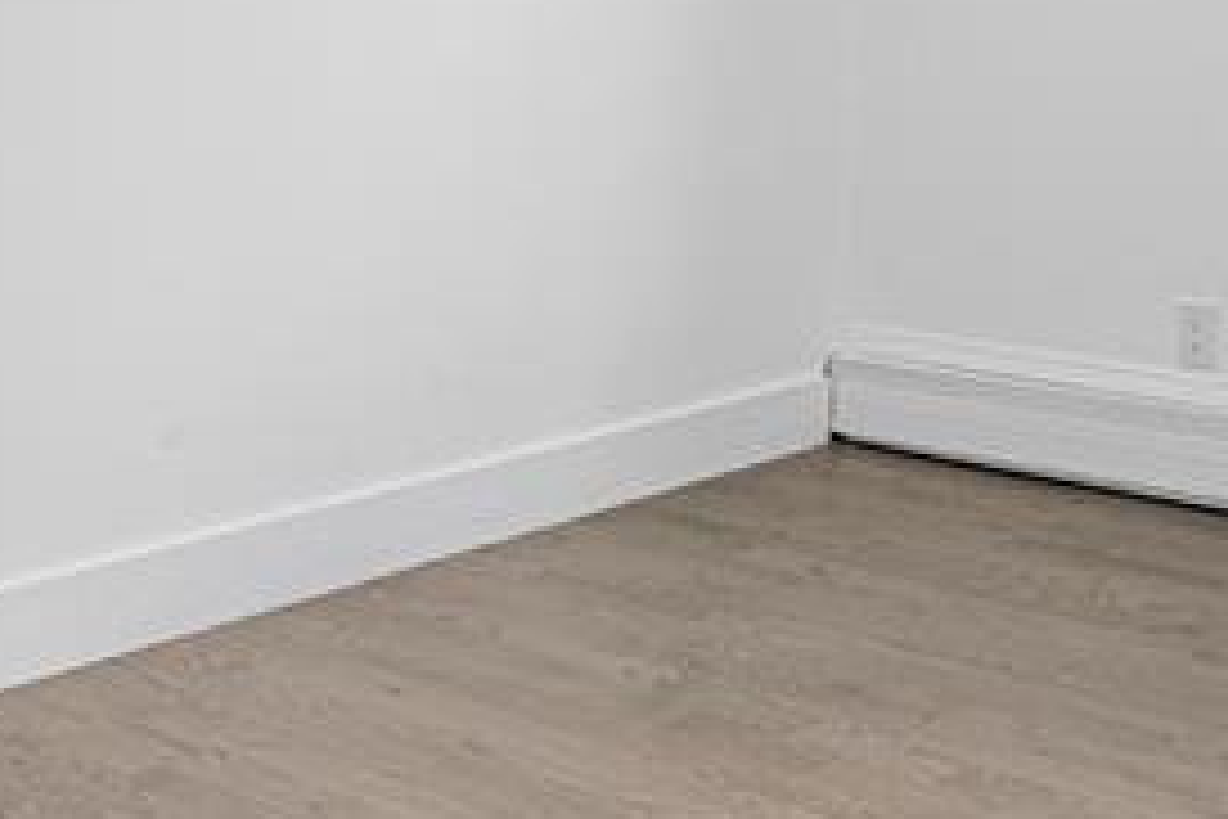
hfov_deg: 33.1
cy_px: 61
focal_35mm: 60
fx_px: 2047
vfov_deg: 22.0
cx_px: 832
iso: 640
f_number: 14
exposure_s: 1/13
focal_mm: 16
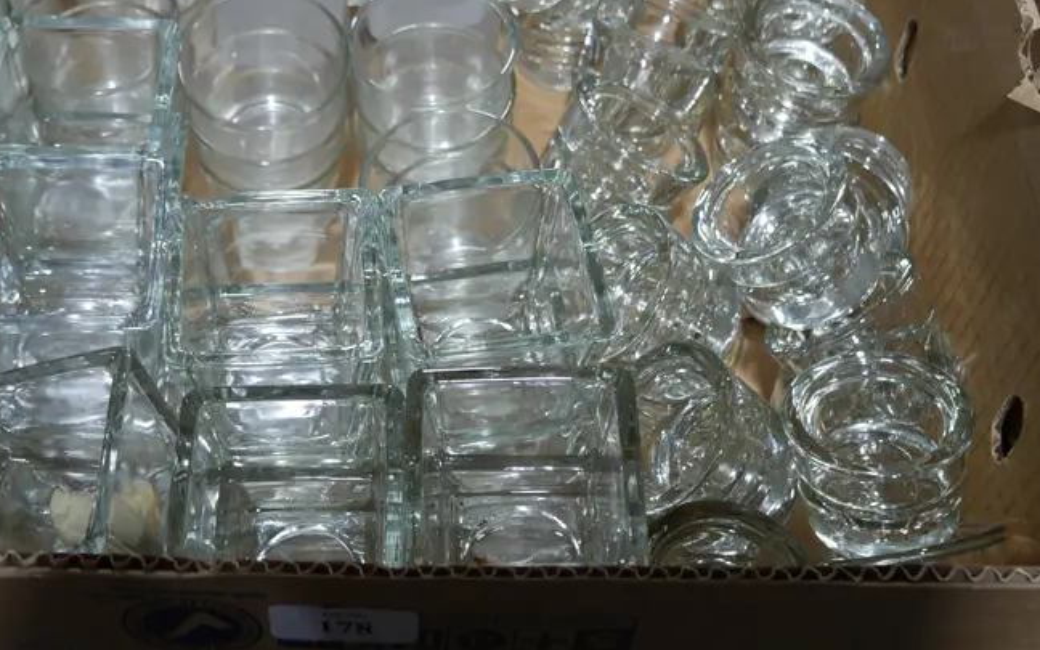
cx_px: 398
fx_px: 1616
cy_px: 62
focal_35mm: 57
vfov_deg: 22.2
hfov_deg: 35.5
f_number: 4
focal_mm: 17
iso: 200
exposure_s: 1/80
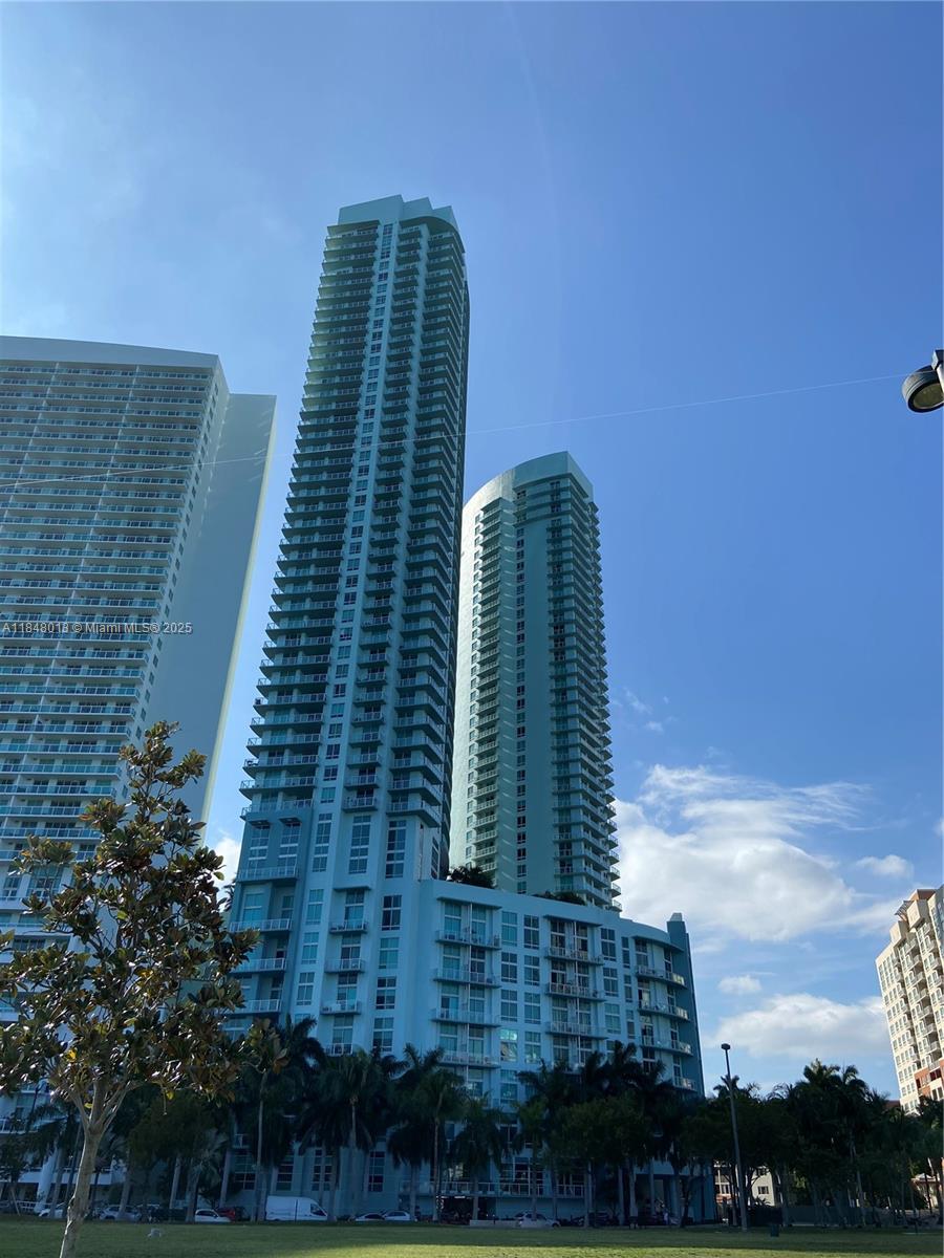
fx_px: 945
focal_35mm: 26
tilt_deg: +32.3
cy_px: 629
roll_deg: -1.6
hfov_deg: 53.1
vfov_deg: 67.3
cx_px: 472
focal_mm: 4.25
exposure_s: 1/3509
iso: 32
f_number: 1.8
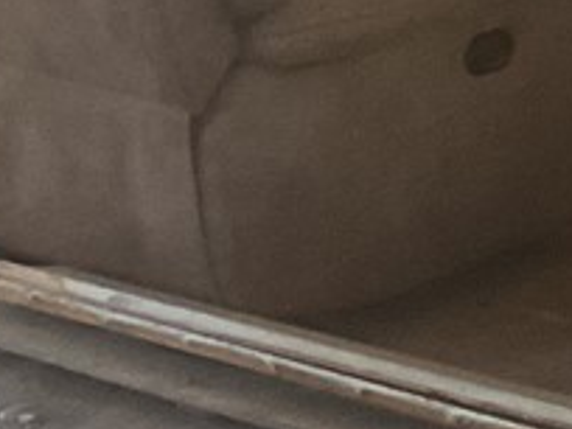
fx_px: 3768
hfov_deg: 8.4
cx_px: 1037
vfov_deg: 6.5
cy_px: 101
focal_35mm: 228
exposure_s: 1/40
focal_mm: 3
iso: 200
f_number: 1.8
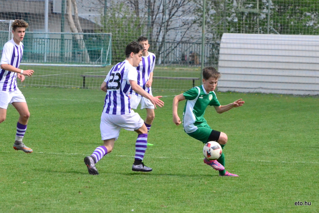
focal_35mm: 278
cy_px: 106
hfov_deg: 7.4
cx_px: 160
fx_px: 2460
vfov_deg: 5.0
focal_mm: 185
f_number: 11
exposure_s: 1/8000
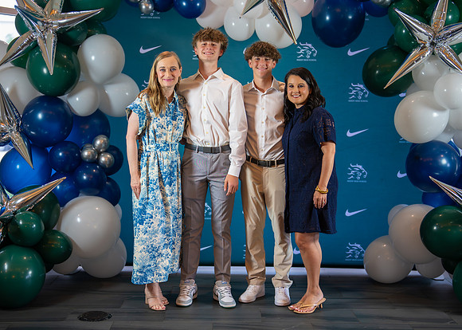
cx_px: 236
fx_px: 737
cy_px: 170
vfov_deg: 25.2
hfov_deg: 34.8
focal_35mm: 56
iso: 1000
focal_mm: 50
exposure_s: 1/400
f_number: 1.2
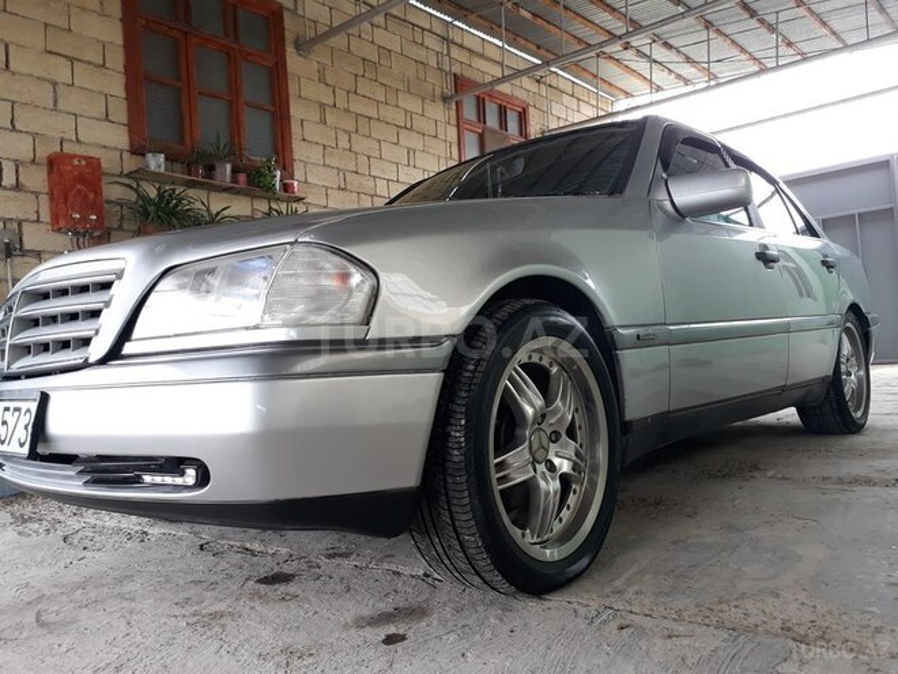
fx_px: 700
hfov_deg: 65.3
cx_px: 449
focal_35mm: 27
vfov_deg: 51.4
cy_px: 337
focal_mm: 3.6
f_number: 1.9
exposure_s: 1/50
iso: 64
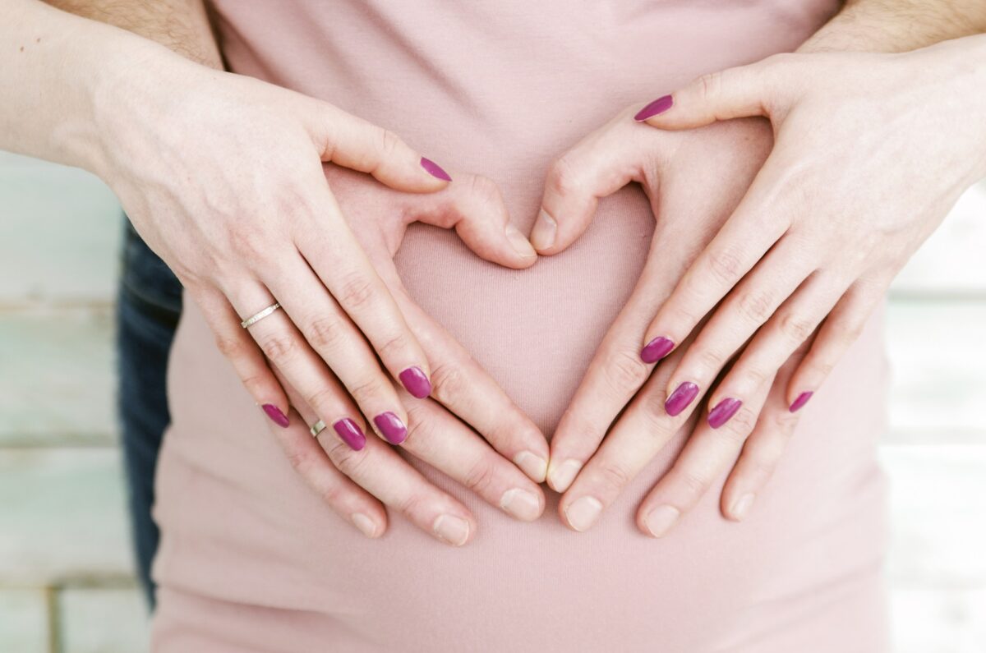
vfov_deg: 12.1
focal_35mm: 112
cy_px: 326
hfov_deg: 18.2
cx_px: 493
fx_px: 3075
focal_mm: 75
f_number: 3.2
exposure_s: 1/320
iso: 200
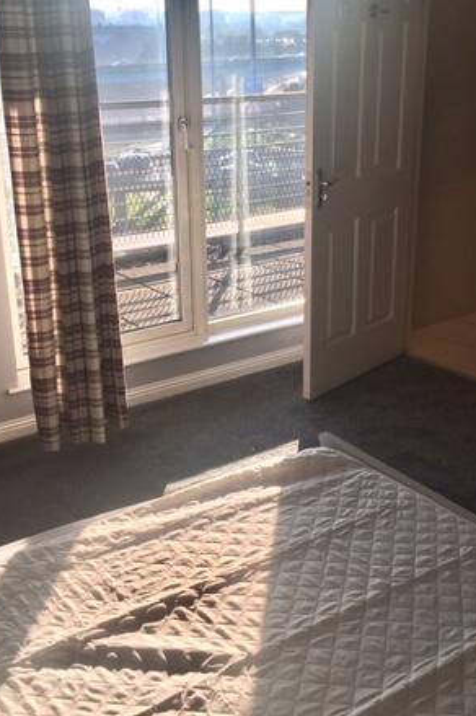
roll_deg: +0.2
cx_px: 266
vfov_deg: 44.5
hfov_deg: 30.4
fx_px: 874
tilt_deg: -19.4
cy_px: 351
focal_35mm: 44
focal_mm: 4.15
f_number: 2.2
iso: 25
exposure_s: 1/267
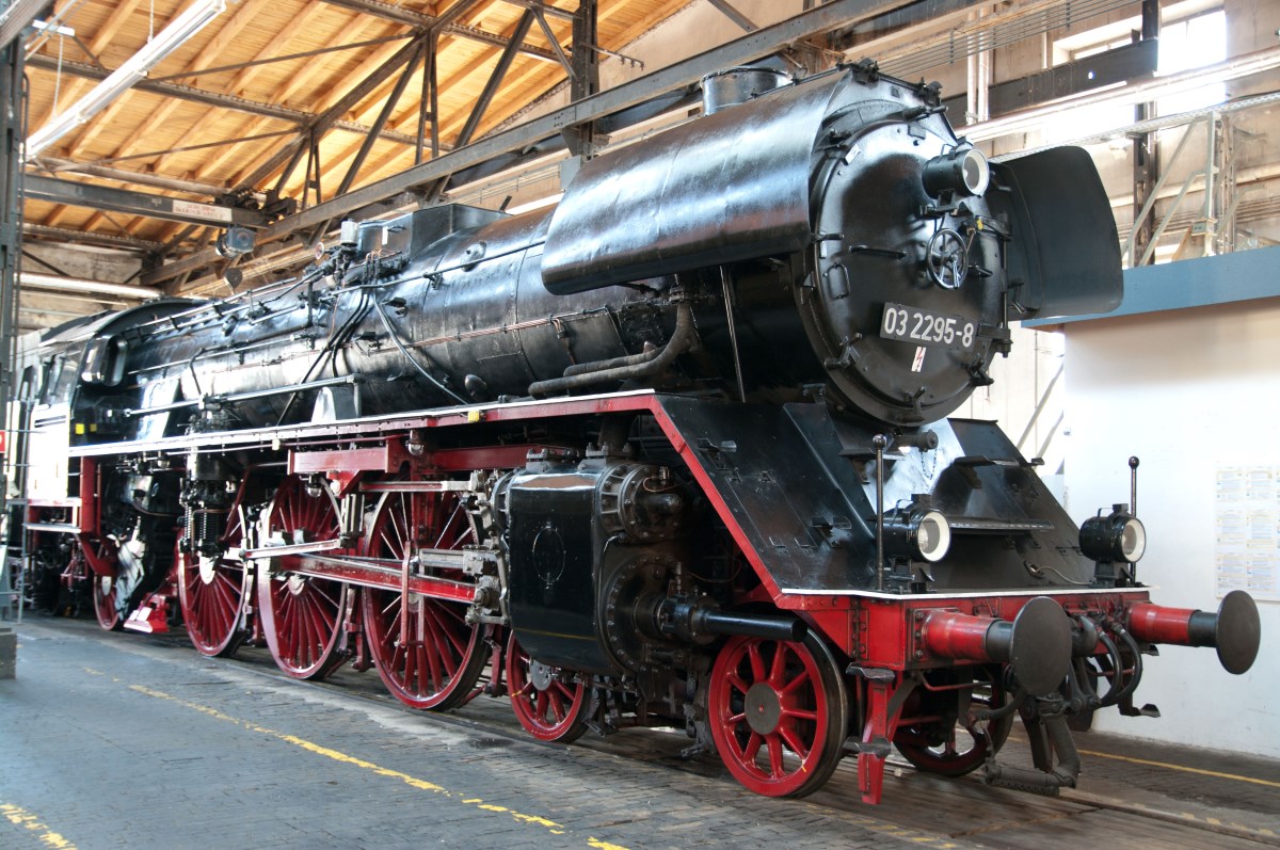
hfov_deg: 53.2
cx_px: 640
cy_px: 425
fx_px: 1278
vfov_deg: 36.8
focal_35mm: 36
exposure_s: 1/15
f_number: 2.8
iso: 400
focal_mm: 24
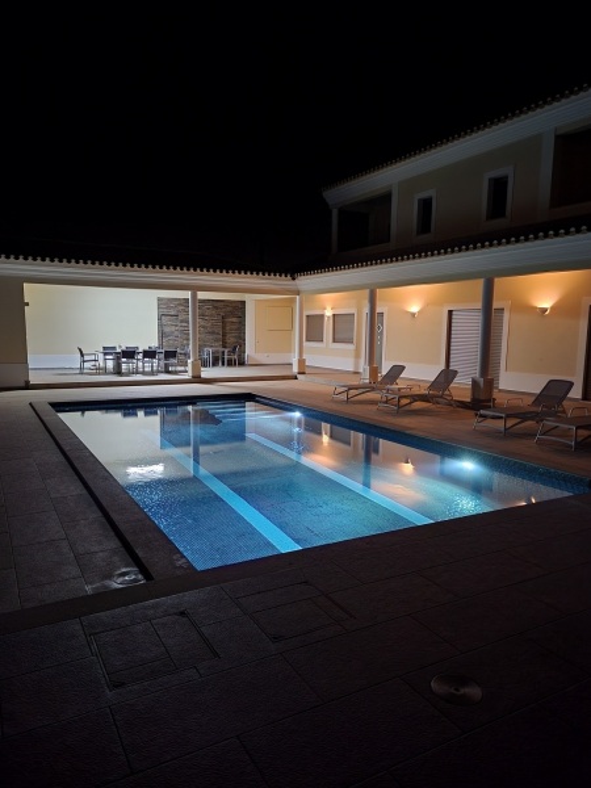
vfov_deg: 71.6
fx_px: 546
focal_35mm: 24
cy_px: 394
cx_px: 296
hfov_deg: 56.8
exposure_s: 1/10
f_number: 1.8
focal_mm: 5
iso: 320
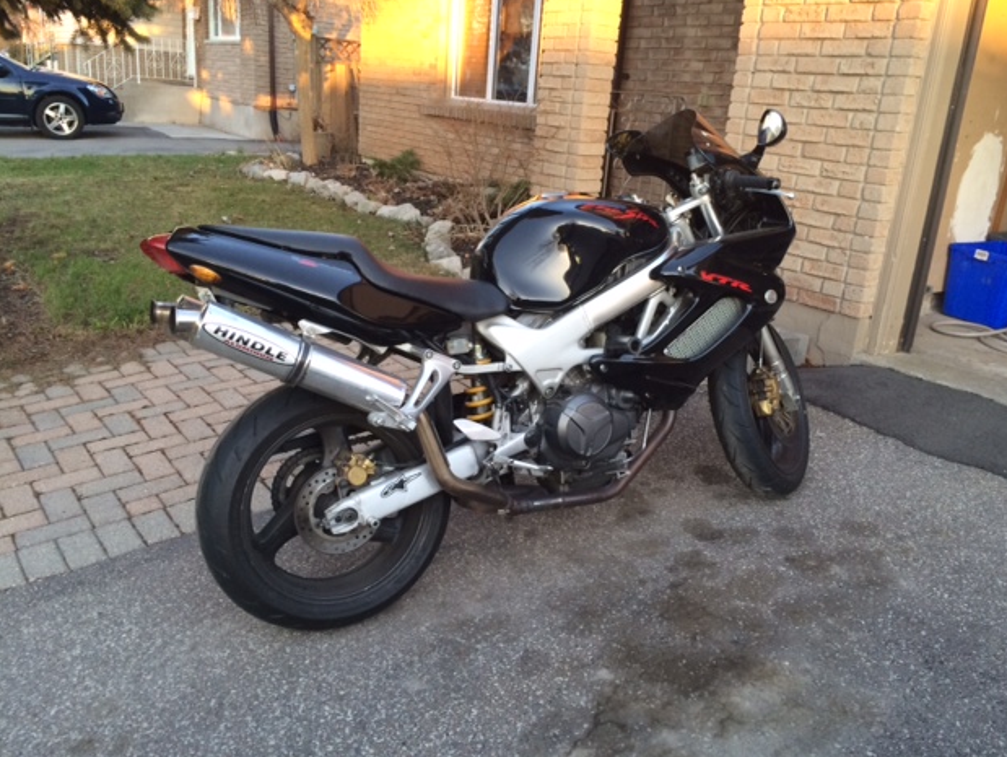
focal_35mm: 31
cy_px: 368
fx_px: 902
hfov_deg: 58.3
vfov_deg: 45.5
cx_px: 517
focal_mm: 4.12
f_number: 2.2
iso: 50
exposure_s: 1/30
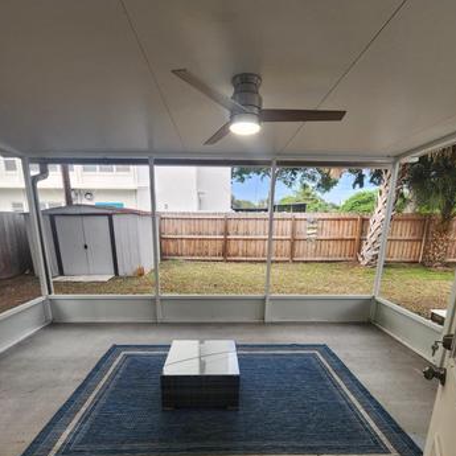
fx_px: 238
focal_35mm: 16
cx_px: 227
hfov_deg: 87.4
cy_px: 284
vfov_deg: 85.8
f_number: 2.2
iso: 80
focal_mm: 2.2
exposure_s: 1/120
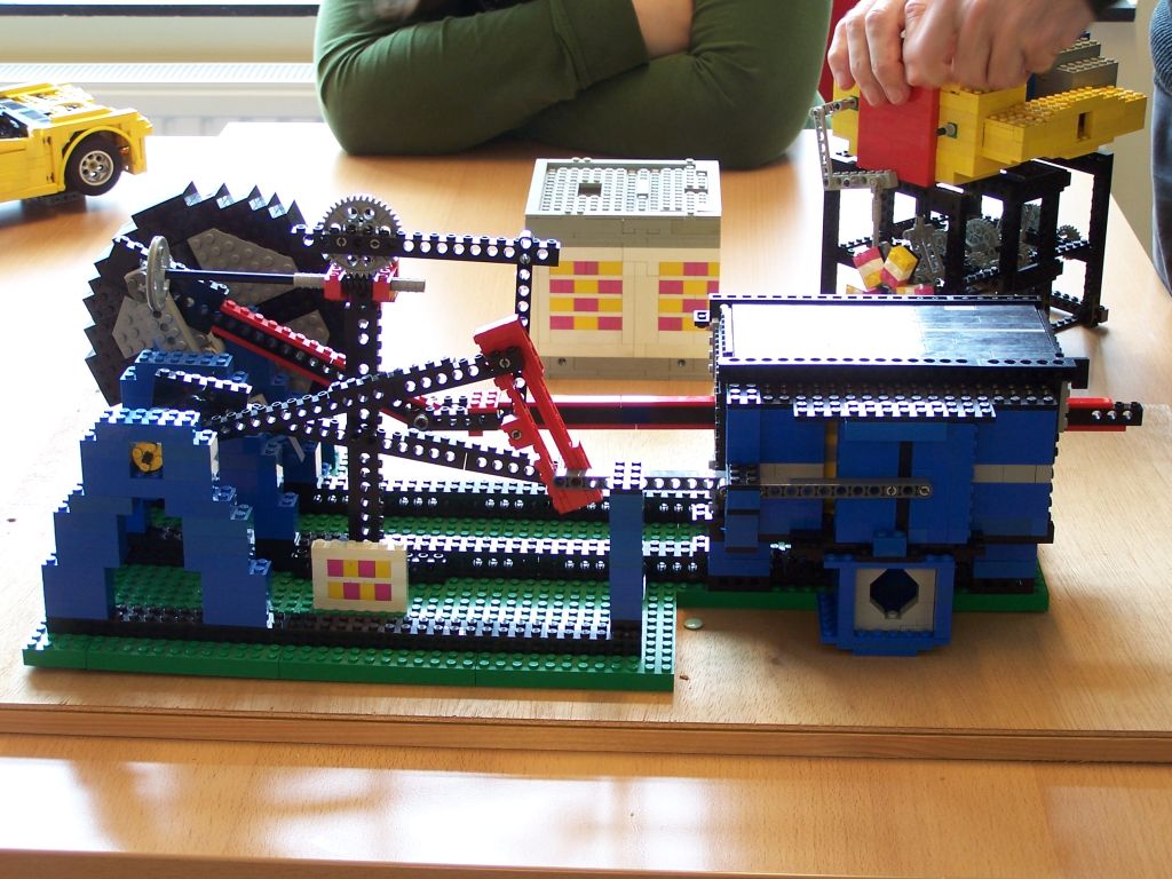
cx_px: 586
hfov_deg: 29.0
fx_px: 2268
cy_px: 440
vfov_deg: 21.9
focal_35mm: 67
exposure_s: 1/8
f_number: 3.2
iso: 80
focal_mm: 11.1
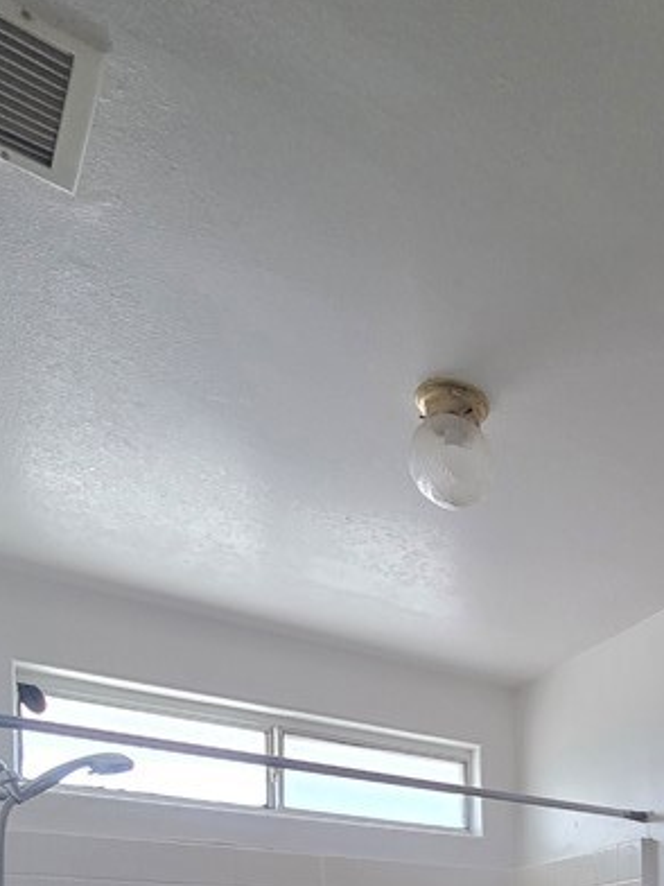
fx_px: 870
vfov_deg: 41.5
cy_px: 999
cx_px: 743
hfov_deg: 35.3
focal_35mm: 34
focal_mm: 2.2
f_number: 1.9
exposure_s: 1/359
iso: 500
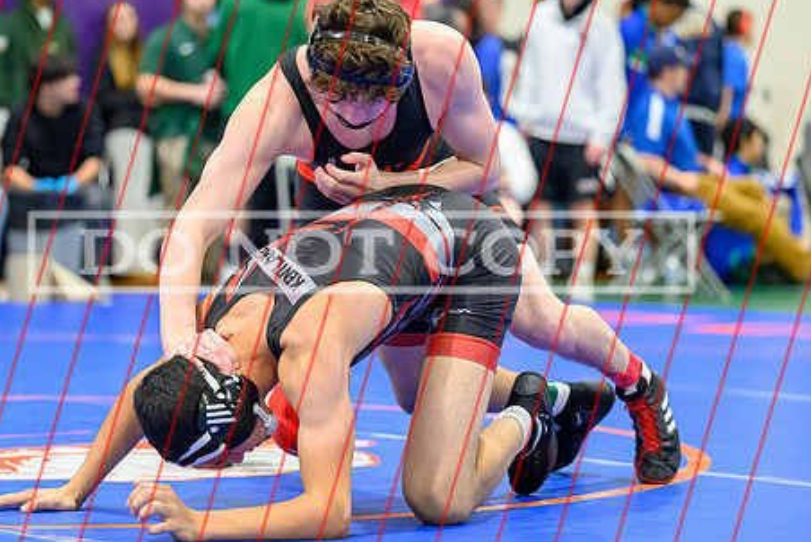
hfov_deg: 14.5
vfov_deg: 9.7
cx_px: 361
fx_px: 3178
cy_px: 265
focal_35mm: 141
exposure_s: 1/800
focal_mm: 110
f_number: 2.8
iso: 16000
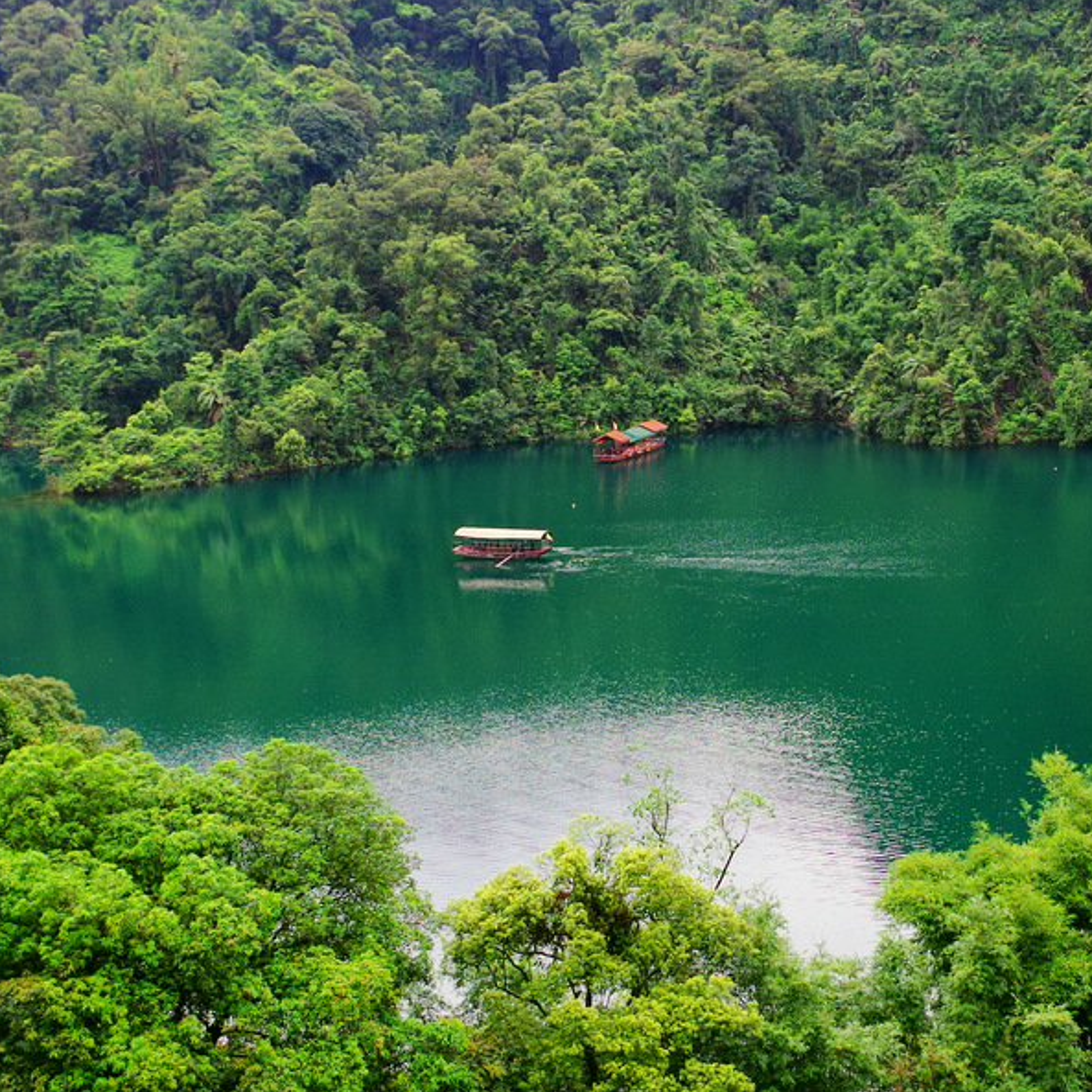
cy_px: 412
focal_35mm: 66
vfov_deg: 26.0
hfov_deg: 25.8
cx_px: 807
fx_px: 2356
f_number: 5.6
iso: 200
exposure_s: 1/250
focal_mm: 24.38
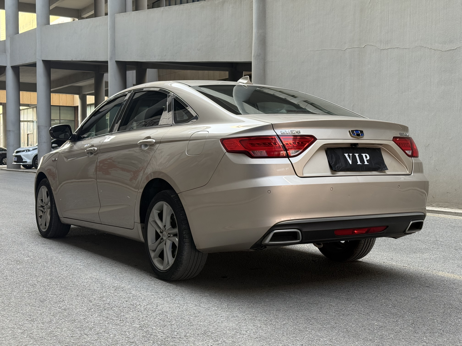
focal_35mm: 48
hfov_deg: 39.7
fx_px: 641
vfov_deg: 30.3
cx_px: 231
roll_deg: +0.2
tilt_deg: -1.5
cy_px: 173
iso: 80
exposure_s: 1/121
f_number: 1.78
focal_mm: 6.76
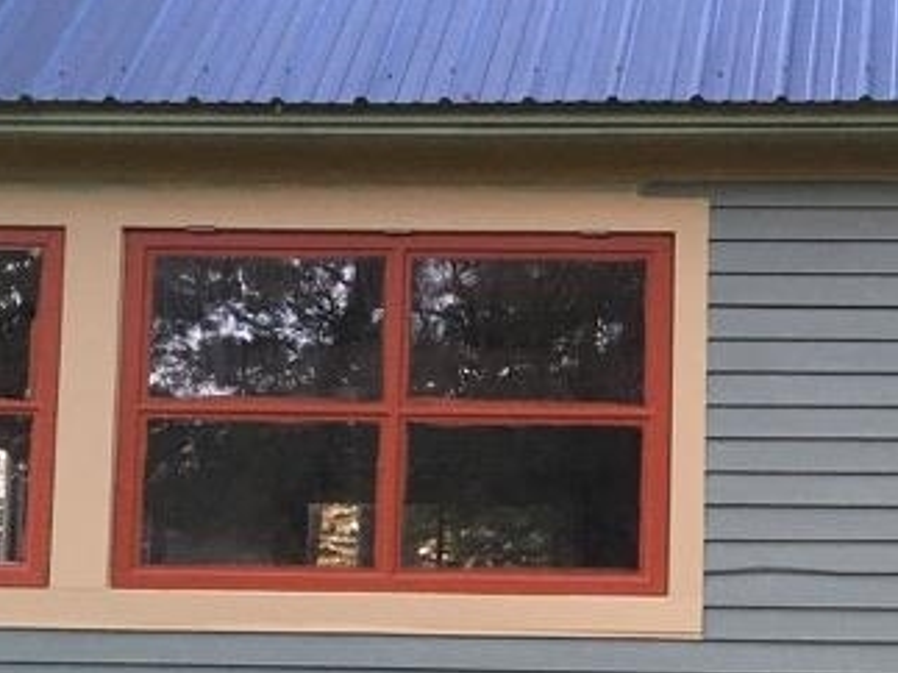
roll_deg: -0.7
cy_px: 567
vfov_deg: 15.9
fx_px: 2386
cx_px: 815
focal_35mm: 92
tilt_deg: +5.1
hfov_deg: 20.9
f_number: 2.2
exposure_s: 1/30
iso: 100
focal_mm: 4.15
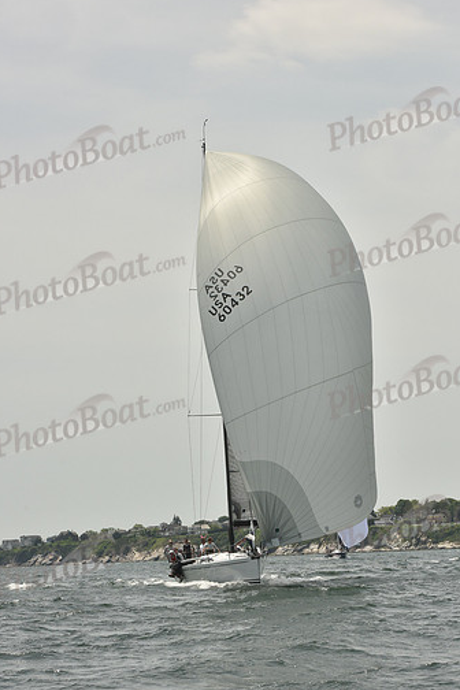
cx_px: 257
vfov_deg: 20.6
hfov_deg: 13.8
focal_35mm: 99
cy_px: 333
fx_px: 1897
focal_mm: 86
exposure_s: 1/1250
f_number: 11
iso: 400
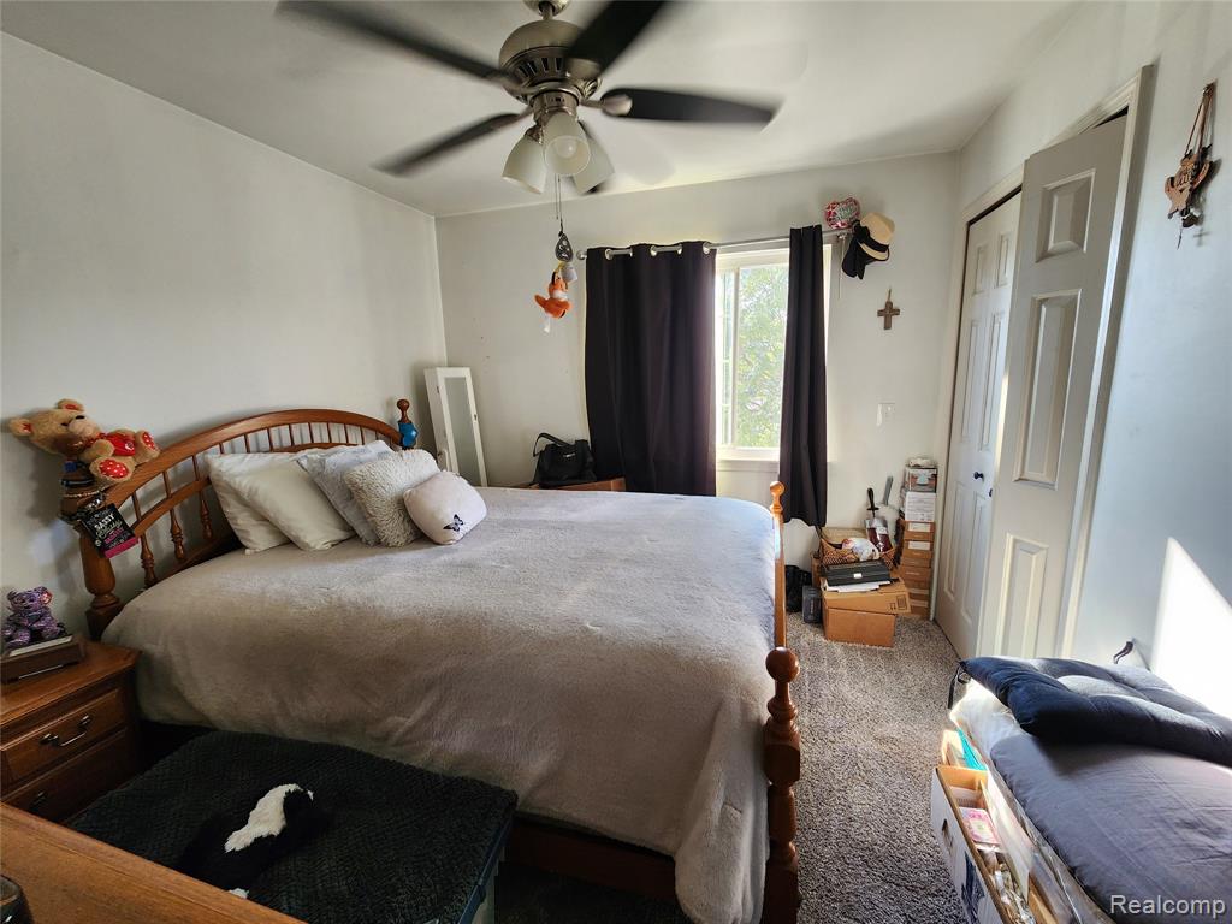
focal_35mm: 13
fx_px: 463
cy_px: 462
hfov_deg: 106.2
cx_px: 616
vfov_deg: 89.9
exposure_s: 1/60
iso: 100
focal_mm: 2.2
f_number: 2.2
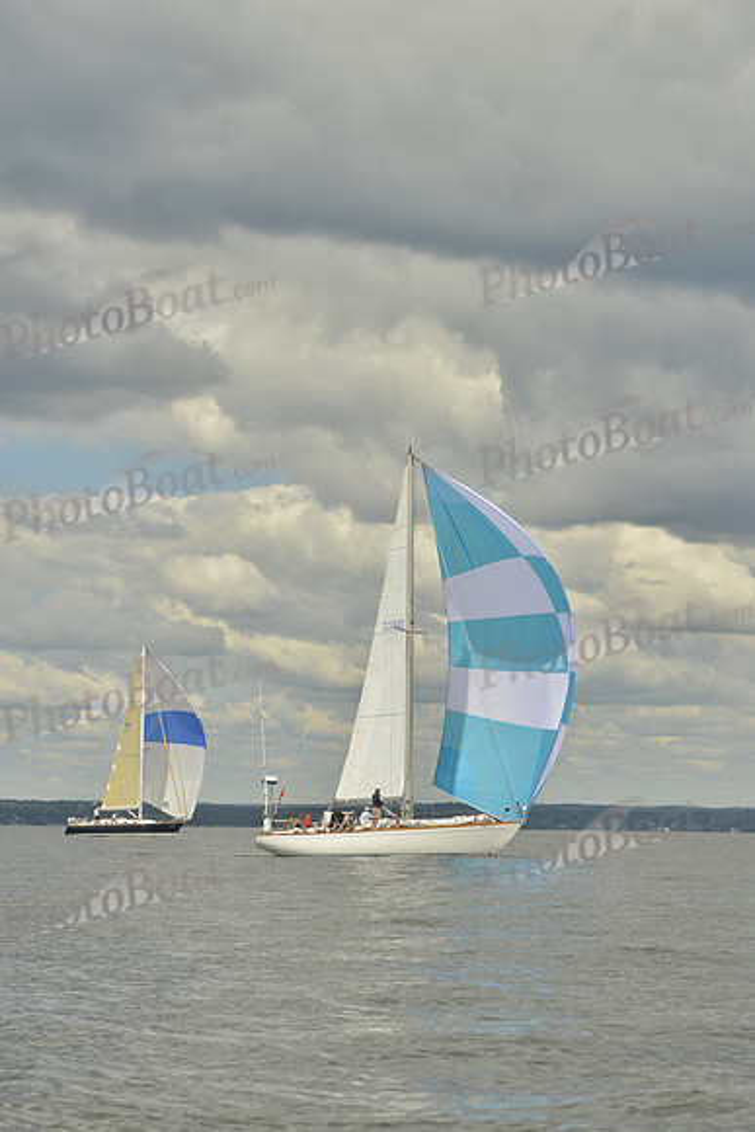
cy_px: 566
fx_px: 2987
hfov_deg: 14.4
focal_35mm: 95
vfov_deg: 21.5
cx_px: 378
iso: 200
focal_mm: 95
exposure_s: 1/1000
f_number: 8
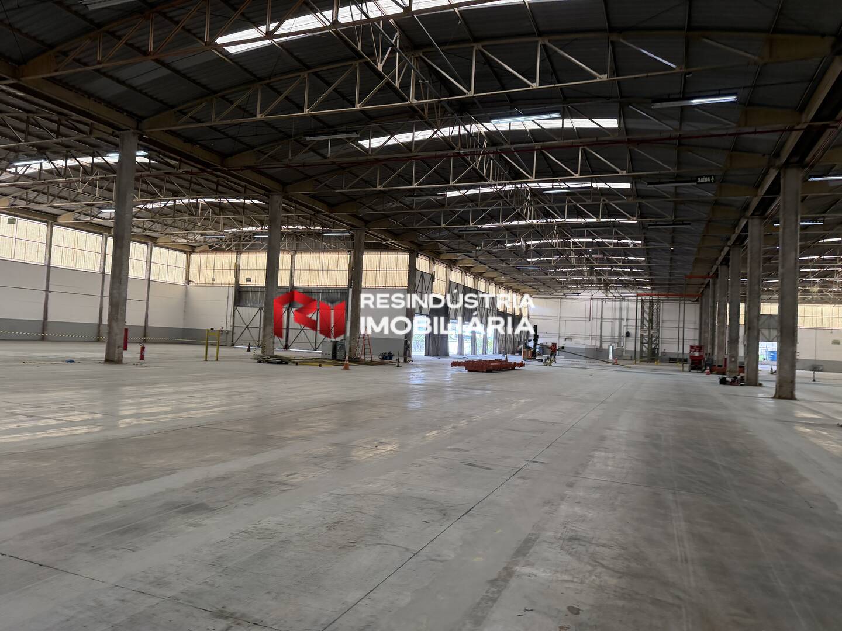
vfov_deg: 56.8
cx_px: 421
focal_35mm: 24
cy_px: 316
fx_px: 584
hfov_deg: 71.6
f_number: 1.78
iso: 200
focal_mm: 6.76
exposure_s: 1/146
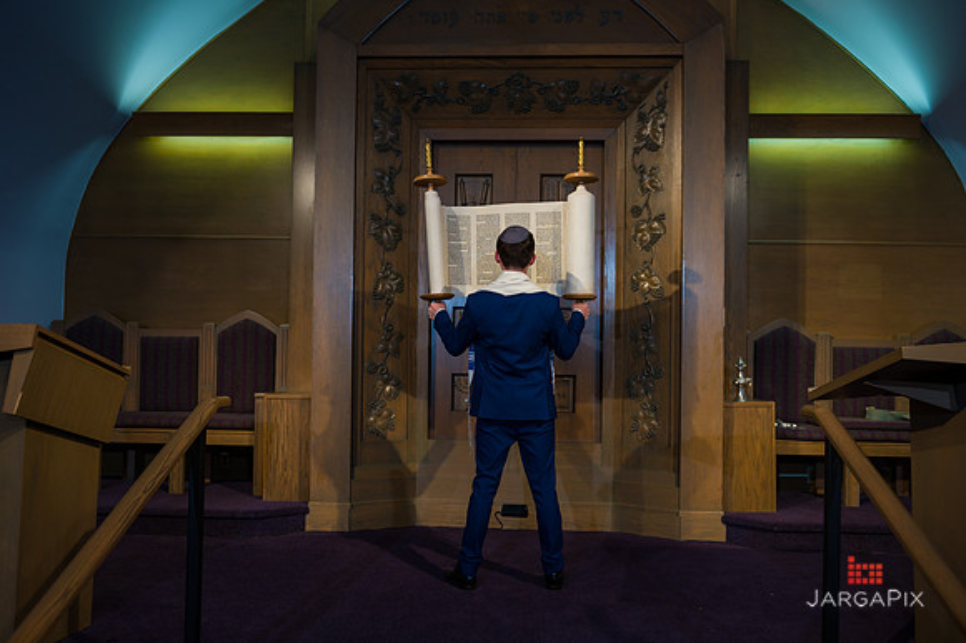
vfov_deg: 46.2
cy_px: 347
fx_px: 754
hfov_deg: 65.3
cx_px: 483
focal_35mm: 28
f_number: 2.8
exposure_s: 1/200
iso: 200
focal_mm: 24
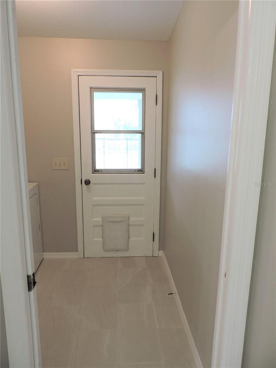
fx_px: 255
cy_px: 184
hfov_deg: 56.8
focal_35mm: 24
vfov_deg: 71.6
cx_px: 138
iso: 400
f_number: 3
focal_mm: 4.3
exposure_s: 1/30
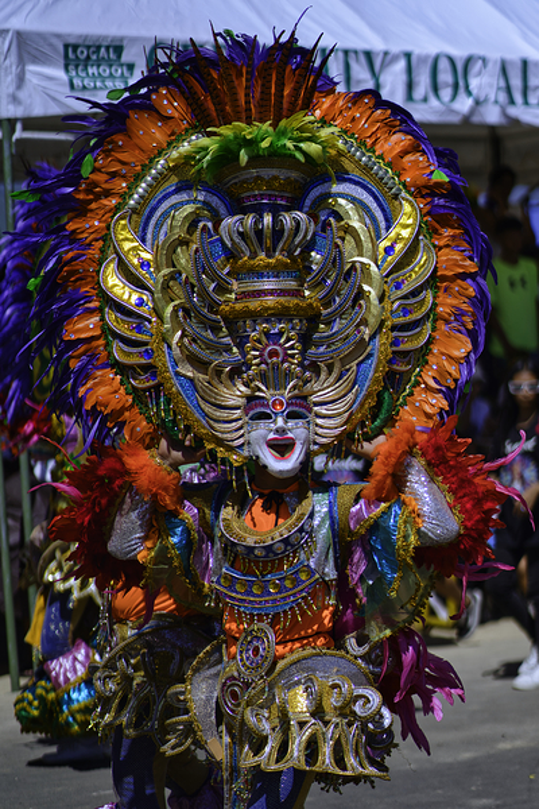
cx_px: 270
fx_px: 1909
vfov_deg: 23.9
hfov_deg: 16.1
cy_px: 404
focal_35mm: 85
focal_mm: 85
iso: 100
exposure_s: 1/8000
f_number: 1.8
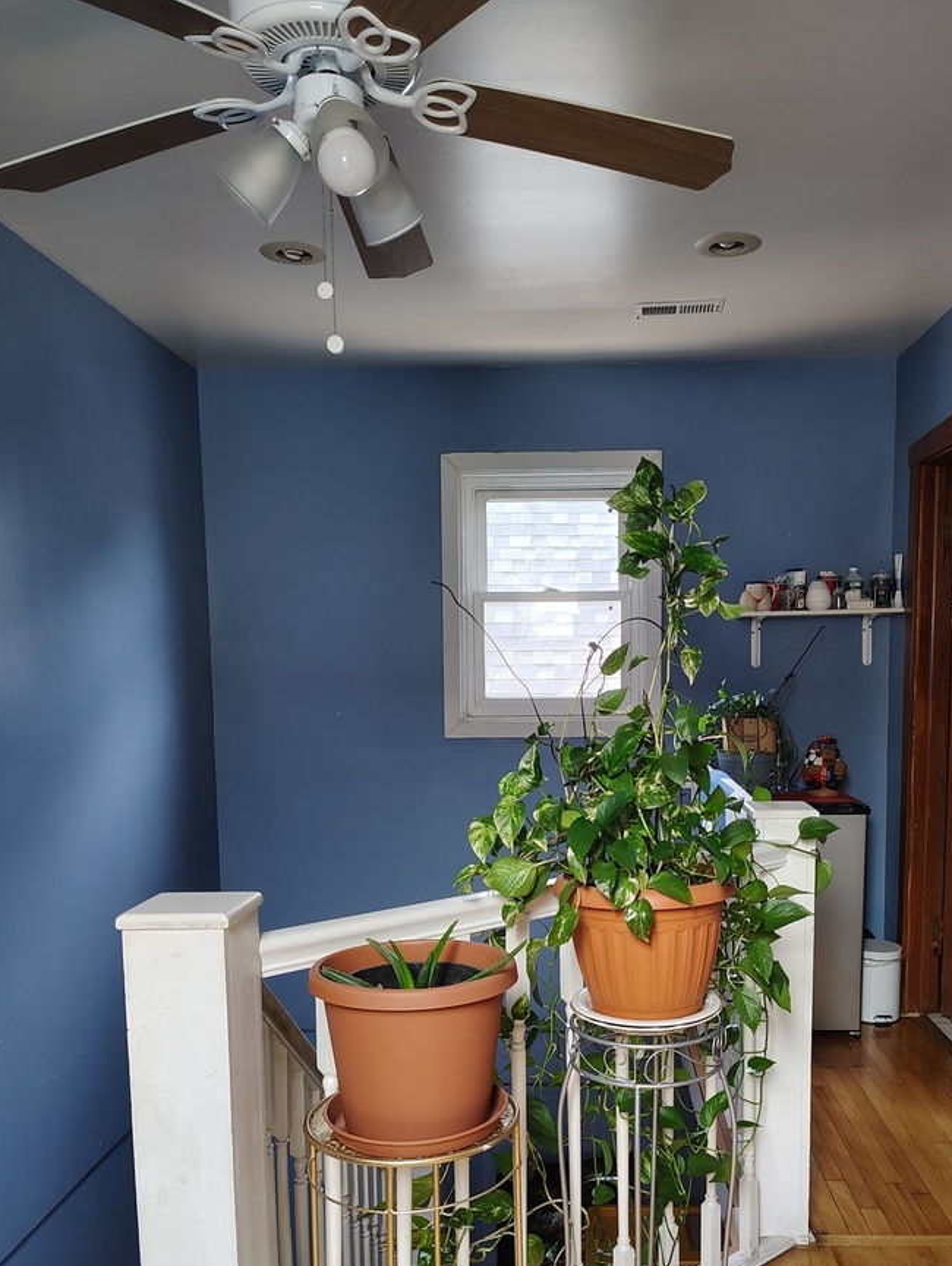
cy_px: 765
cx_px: 543
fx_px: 1098
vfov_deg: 59.4
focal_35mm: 30
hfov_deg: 46.7
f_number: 1.8
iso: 888
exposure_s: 1/60
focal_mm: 5.56
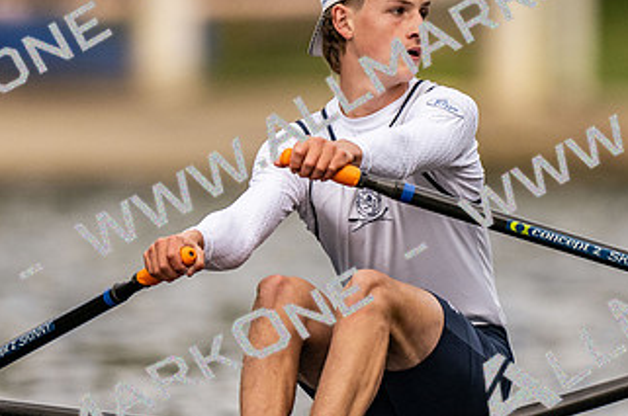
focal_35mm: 1629
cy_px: 262
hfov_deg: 1.3
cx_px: 315
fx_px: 28374
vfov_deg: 0.8
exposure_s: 1/2500
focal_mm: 600
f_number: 4
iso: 640
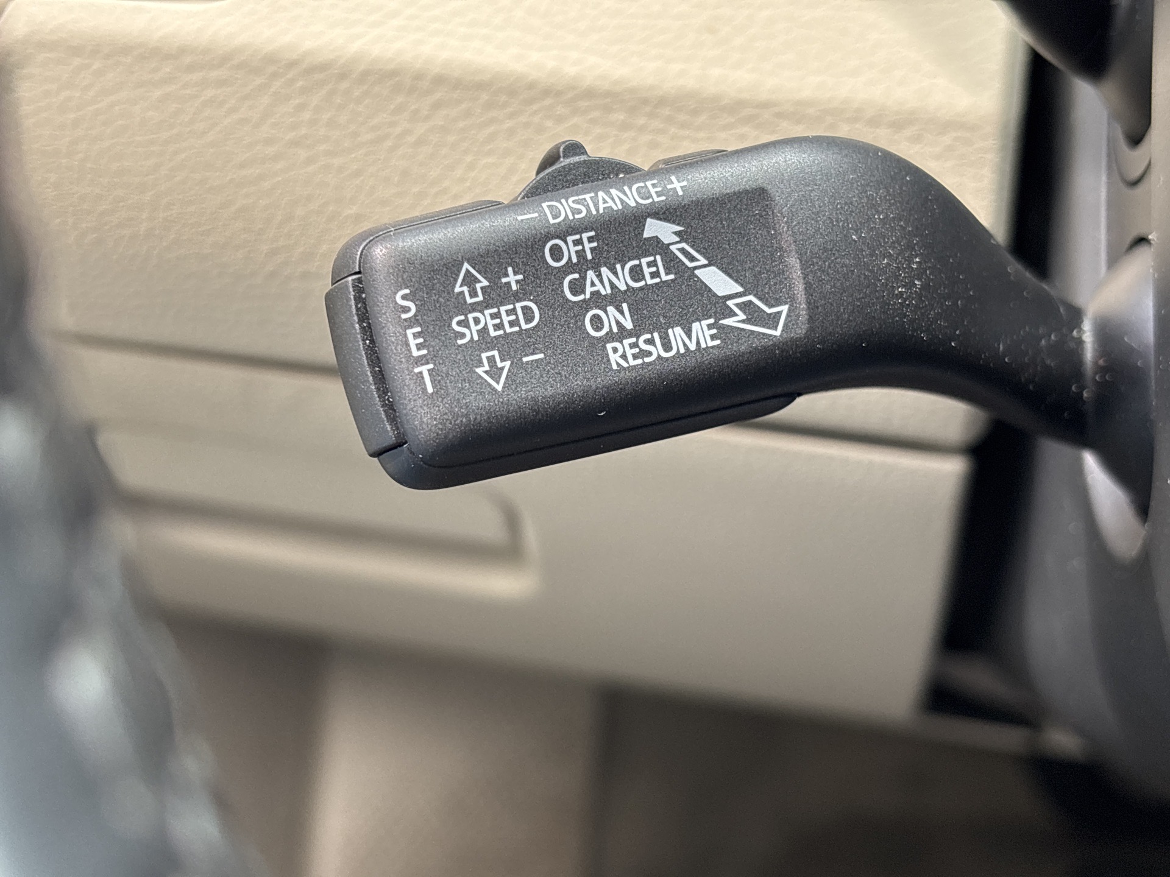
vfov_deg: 28.0
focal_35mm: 52
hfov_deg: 36.8
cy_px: 438
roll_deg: -1.8
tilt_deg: -23.8
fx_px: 1758
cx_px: 585
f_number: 1.6
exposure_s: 1/60
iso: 64
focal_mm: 5.96
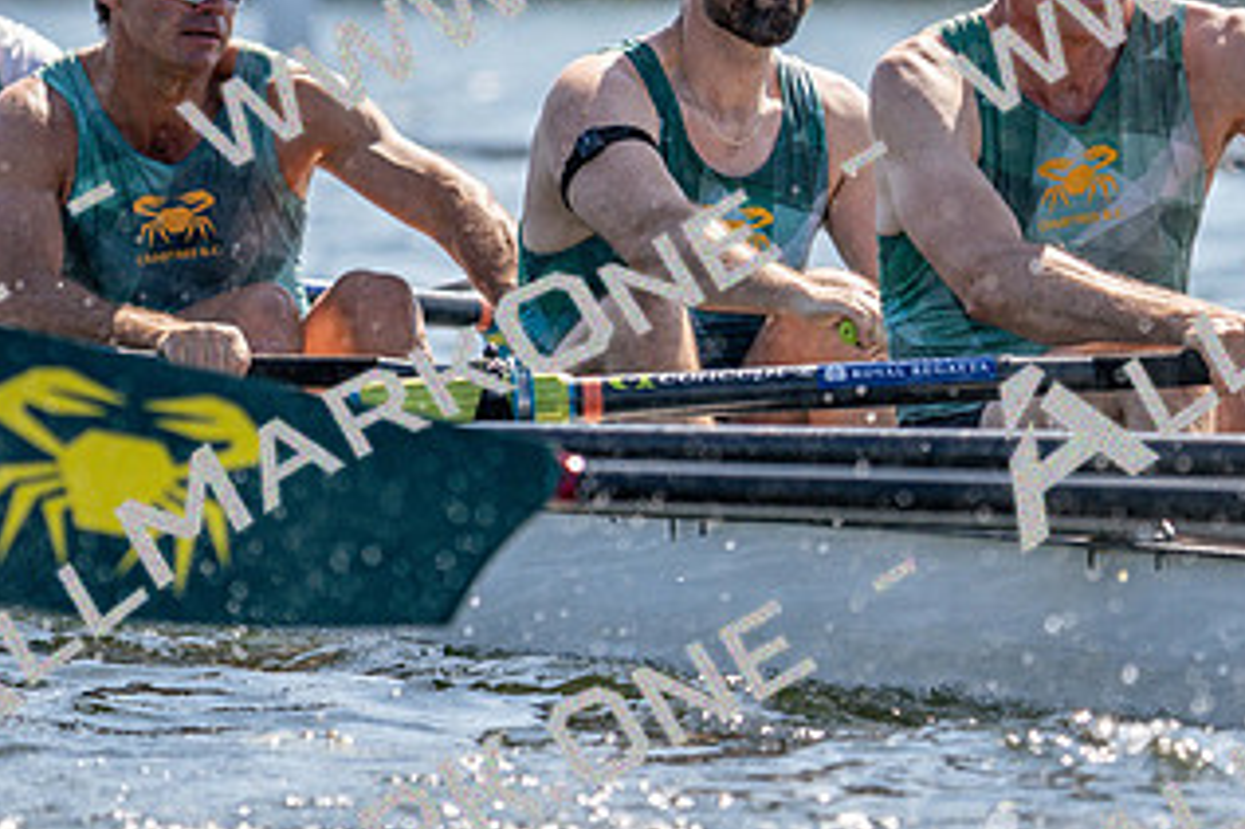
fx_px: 19356
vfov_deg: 2.5
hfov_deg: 3.7
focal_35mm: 560
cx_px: 664
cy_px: 179
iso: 320
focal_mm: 306
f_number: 6.3
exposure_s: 1/1600
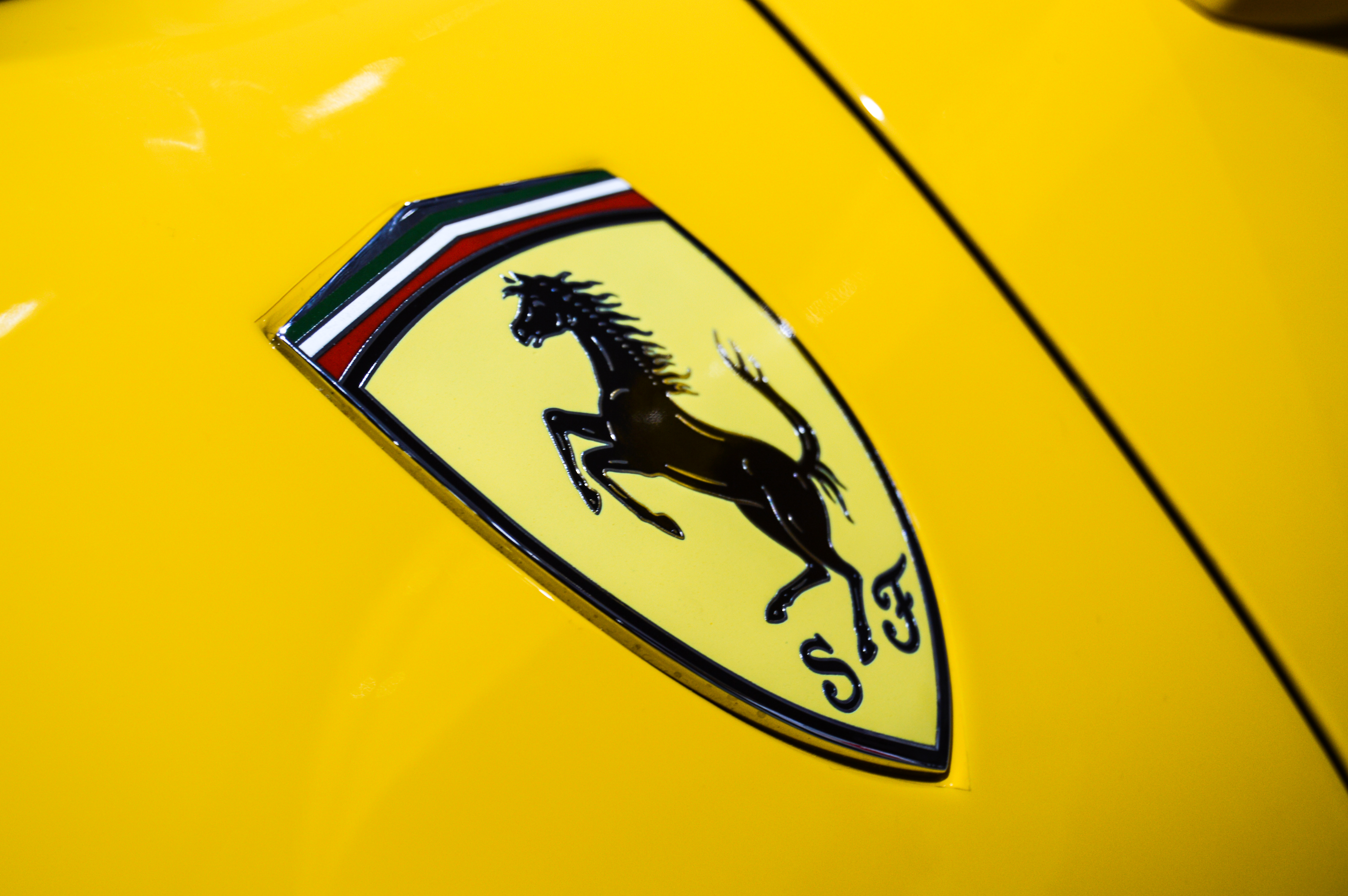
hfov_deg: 24.6
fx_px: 3086
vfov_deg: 16.5
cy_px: 448
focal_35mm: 82
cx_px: 674
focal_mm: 55
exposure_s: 1/125
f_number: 5.6
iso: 125
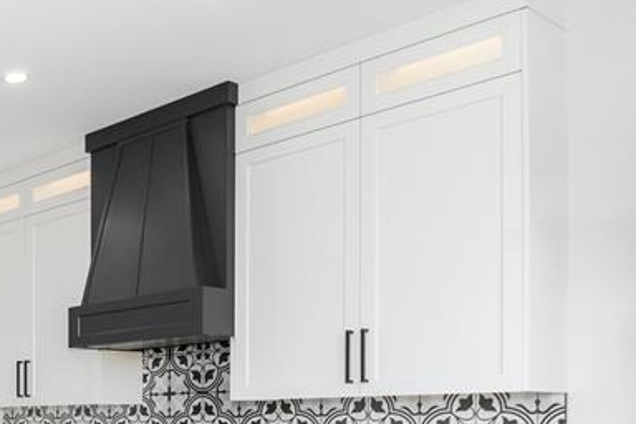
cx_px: -101
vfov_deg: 26.4
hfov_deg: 34.2
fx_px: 848
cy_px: 436
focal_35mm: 48
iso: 320
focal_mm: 12
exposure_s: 1/10
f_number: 8
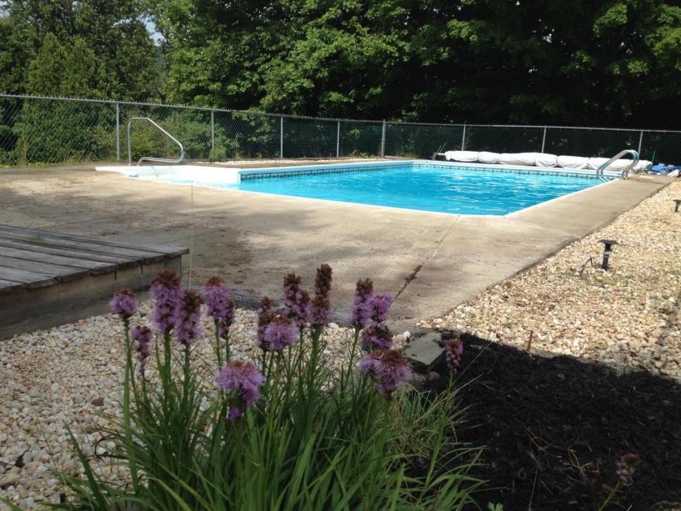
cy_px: 256
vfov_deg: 40.7
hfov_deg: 52.6
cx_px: 340
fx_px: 689
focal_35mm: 35
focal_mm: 4.28
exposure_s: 1/1534
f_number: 2.4
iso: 50
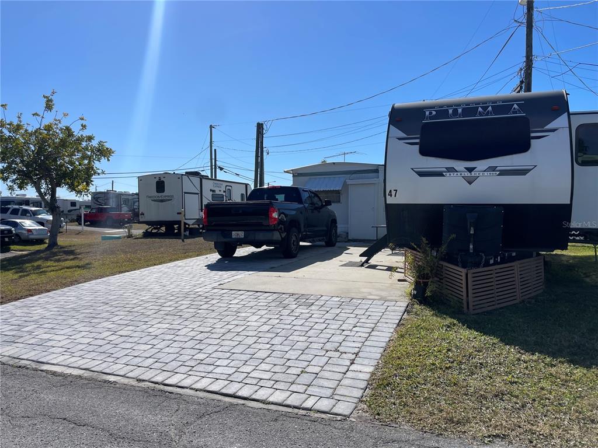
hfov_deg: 67.3
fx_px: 449
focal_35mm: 26
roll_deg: +0.5
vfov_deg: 53.1
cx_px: 299
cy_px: 224
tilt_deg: -1.1
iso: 32
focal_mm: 4.2
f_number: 1.6
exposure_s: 1/6135
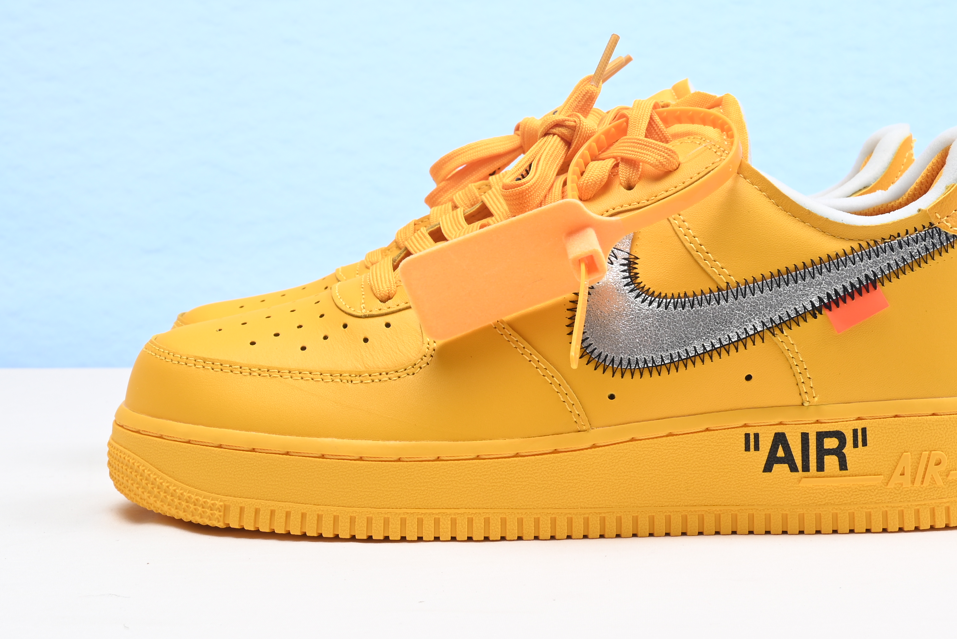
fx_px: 1915
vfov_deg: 18.8
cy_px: 147
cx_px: 579
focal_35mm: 72
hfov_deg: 28.0
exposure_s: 1/2
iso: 100
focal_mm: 37
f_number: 16
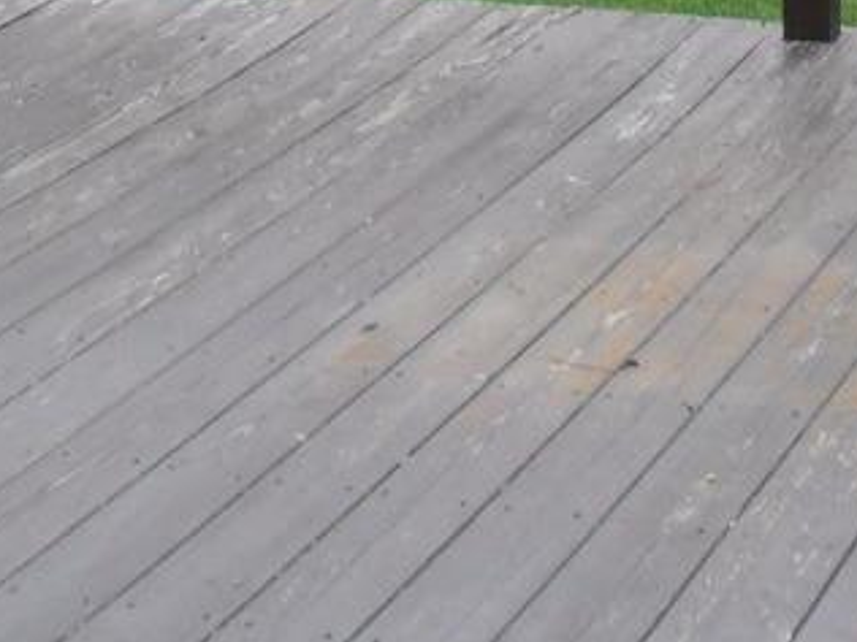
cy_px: -298
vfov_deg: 11.6
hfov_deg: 15.9
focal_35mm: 123
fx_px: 3045
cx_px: 201
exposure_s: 1/60
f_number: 3.5
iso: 100
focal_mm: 4.9
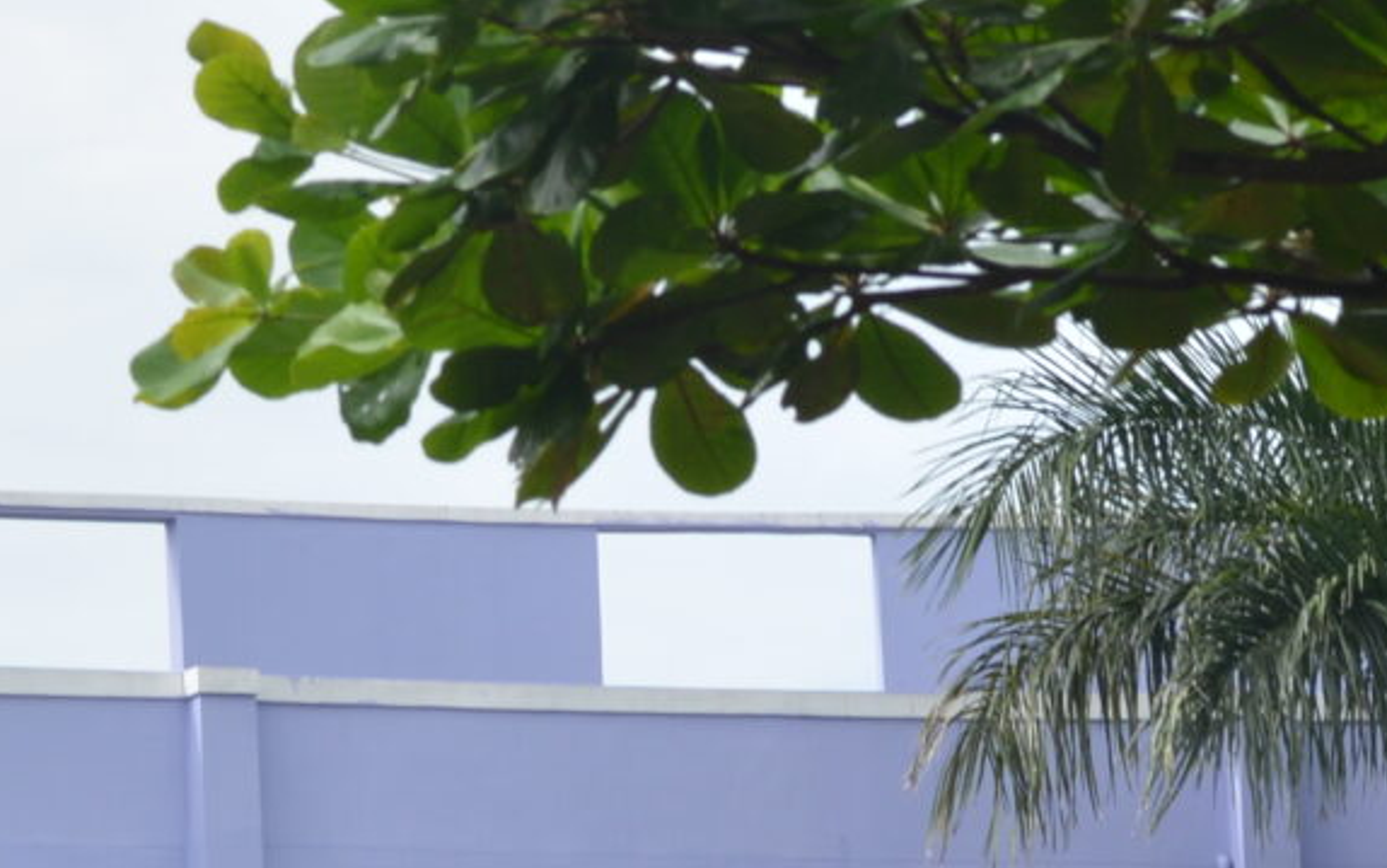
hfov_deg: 5.6
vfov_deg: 3.5
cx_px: -319
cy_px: 1752
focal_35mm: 375
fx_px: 14188
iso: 100
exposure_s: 1/200
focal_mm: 55
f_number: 8
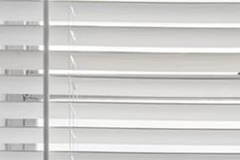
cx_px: 276
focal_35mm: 97
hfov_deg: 19.9
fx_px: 647
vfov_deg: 13.3
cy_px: 238
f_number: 4.5
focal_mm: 10
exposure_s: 1/250
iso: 100
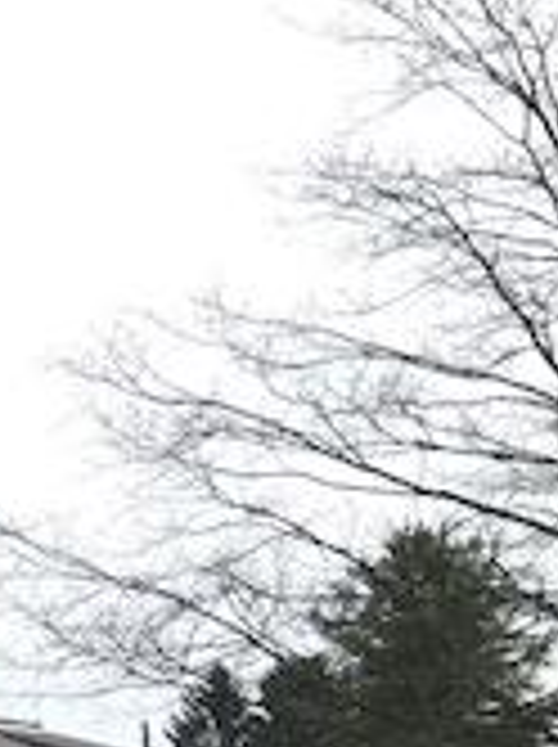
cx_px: -711
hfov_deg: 11.6
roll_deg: -0.7
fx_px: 2327
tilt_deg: +6.5
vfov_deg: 18.1
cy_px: 608
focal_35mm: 108
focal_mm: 3.99
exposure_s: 1/451
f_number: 1.8
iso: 20
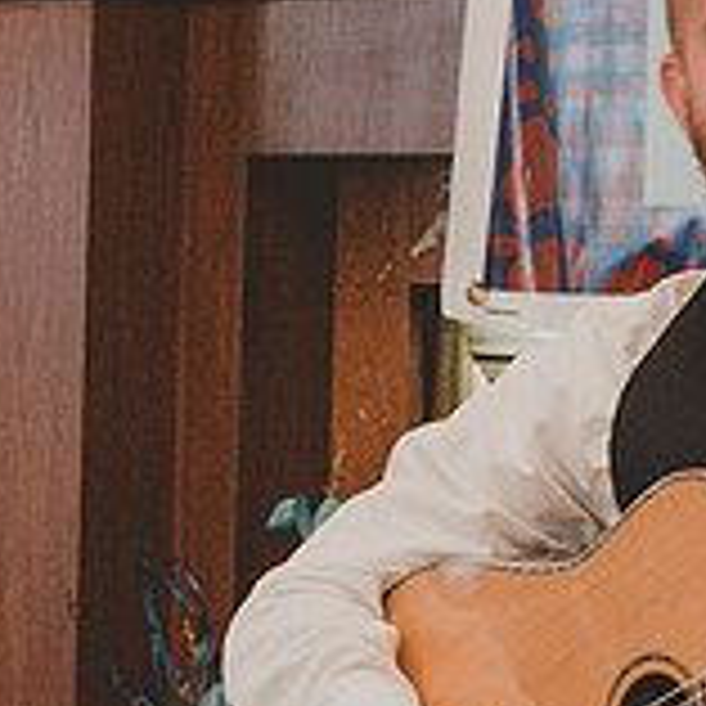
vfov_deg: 6.9
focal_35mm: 253
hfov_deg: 6.9
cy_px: 634
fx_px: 5838
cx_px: 380
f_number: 5.3
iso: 4000
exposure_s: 1/60
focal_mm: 48
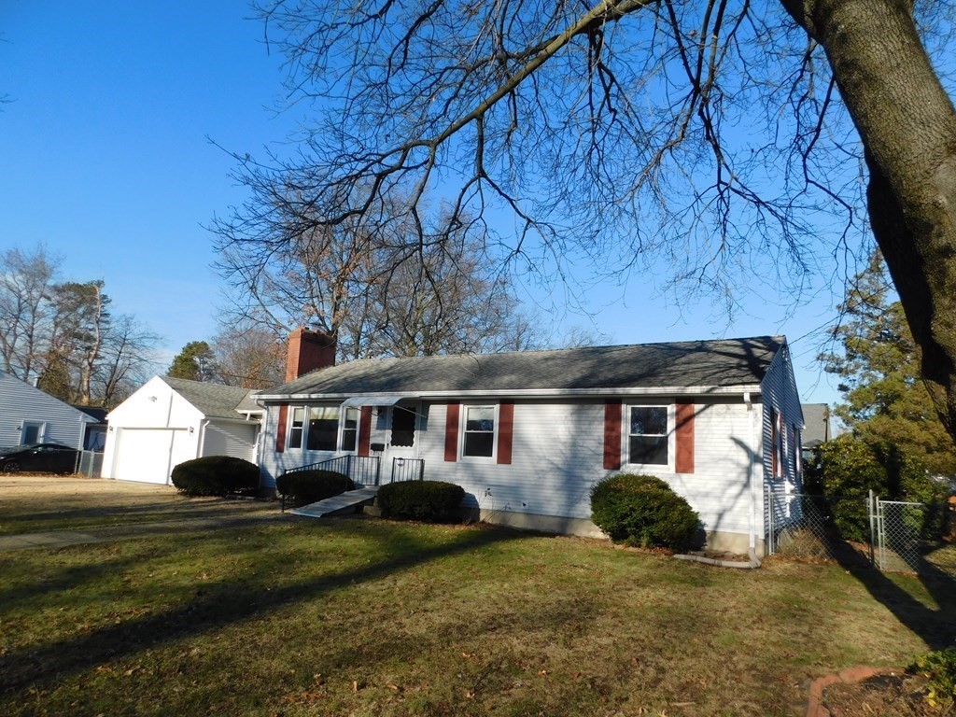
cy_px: 358
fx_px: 635
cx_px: 478
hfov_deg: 73.9
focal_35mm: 23
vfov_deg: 58.9
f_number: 3
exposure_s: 1/1250
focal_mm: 4
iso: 125
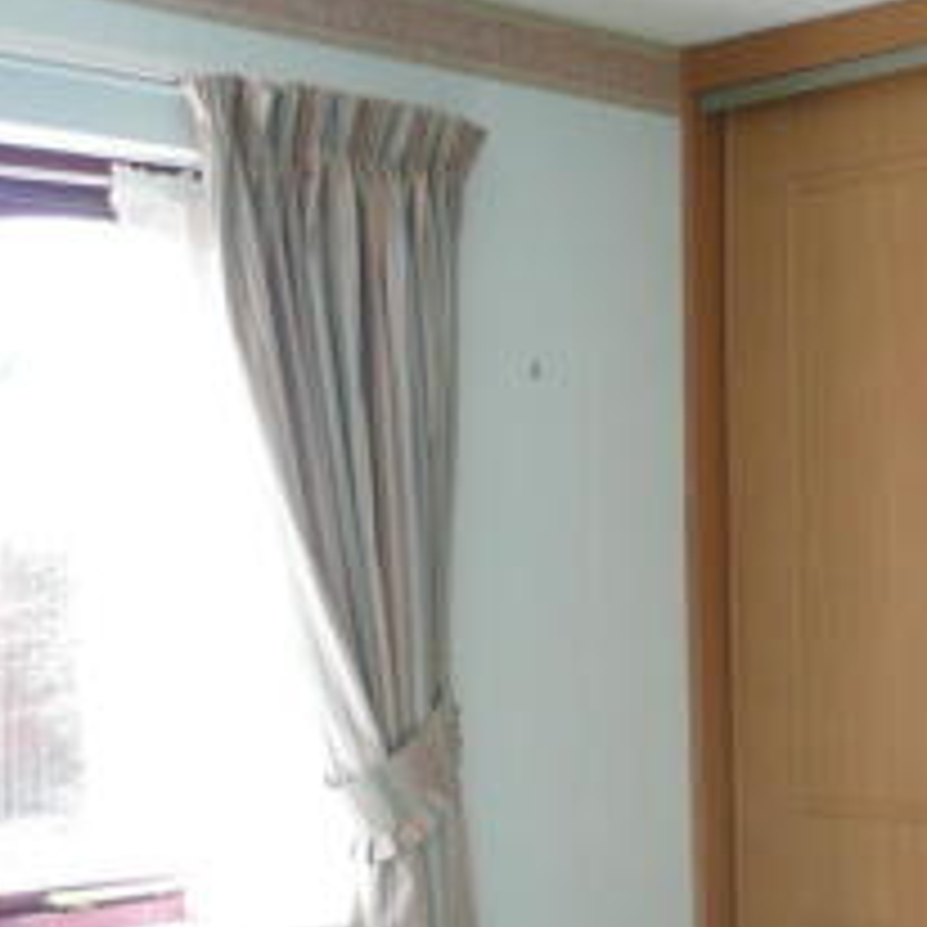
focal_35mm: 70
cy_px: 794
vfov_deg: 24.1
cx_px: 1019
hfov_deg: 23.2
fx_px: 2121
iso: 100
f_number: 2.8
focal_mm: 4.6
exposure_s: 1/60
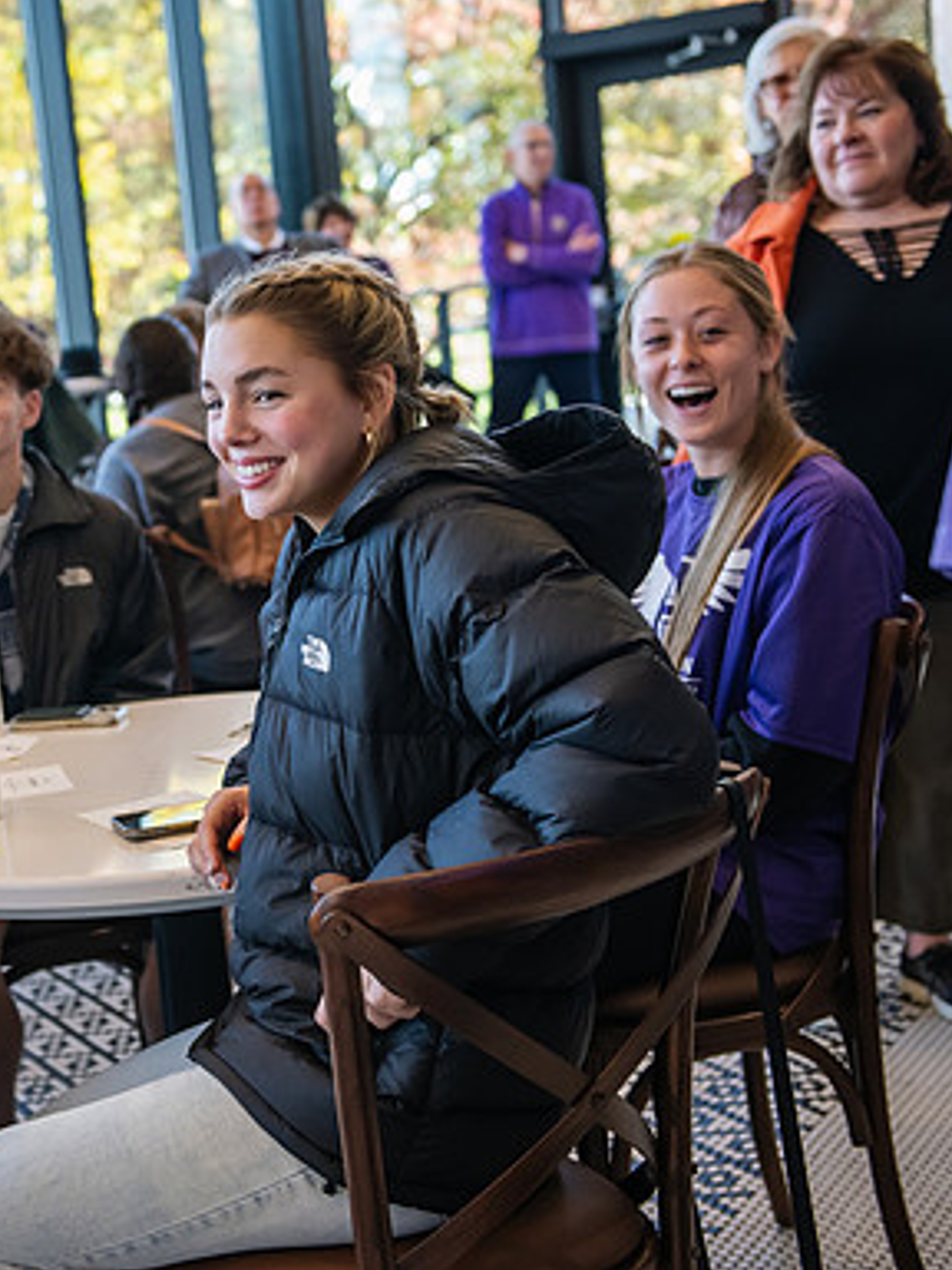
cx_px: 172
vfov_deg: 31.7
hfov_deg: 23.6
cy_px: 633
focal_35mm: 61
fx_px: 2237
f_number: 3.2
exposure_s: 1/400
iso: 1000
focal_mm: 42
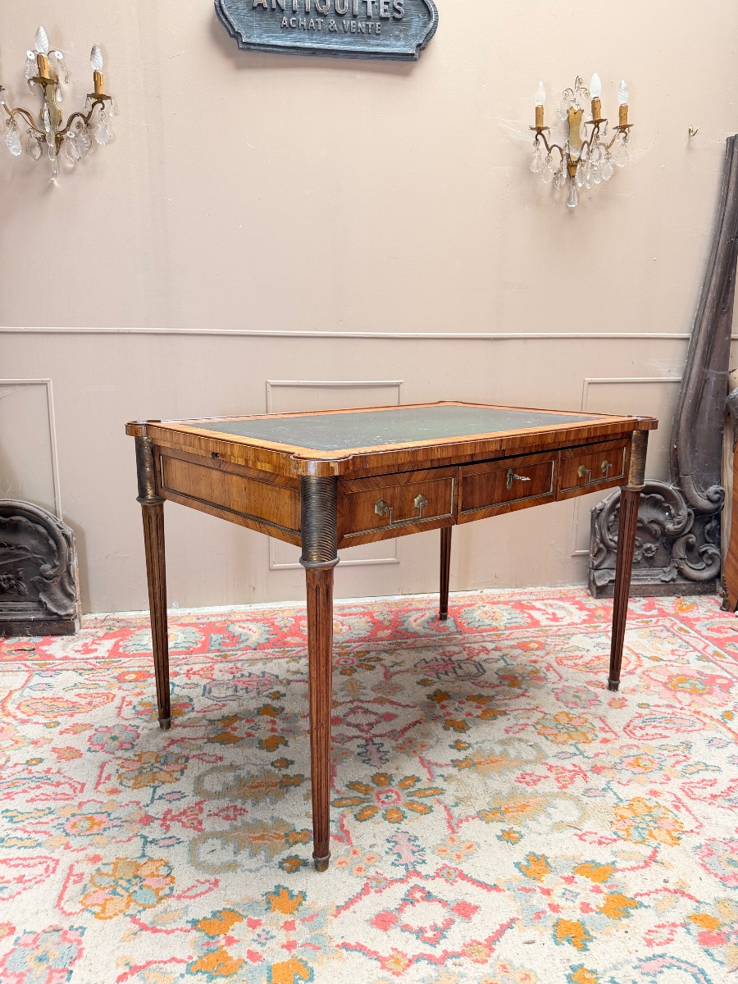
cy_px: 492
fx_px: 682
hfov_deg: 56.8
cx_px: 369
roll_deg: -0.6
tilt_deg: -11.4
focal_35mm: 24
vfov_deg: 71.6
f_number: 1.78
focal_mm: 6.76
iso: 200
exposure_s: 1/82
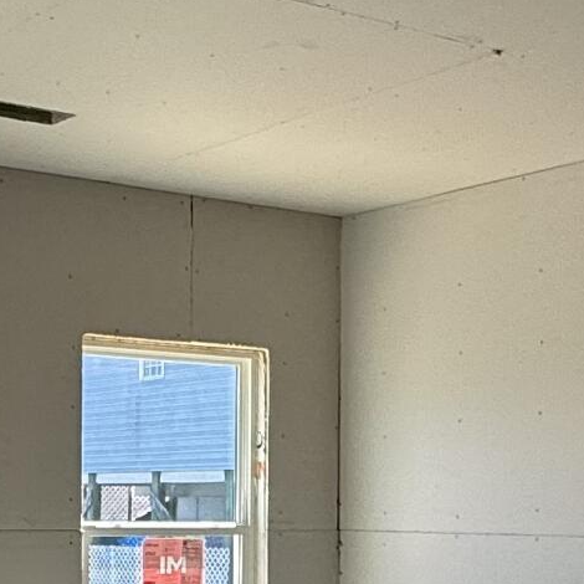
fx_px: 1508
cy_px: 516
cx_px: 121
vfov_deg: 21.5
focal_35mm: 79
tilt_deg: +1.0
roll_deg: -0.8
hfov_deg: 21.7
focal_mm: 2.22
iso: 64
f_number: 2.2
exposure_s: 1/252
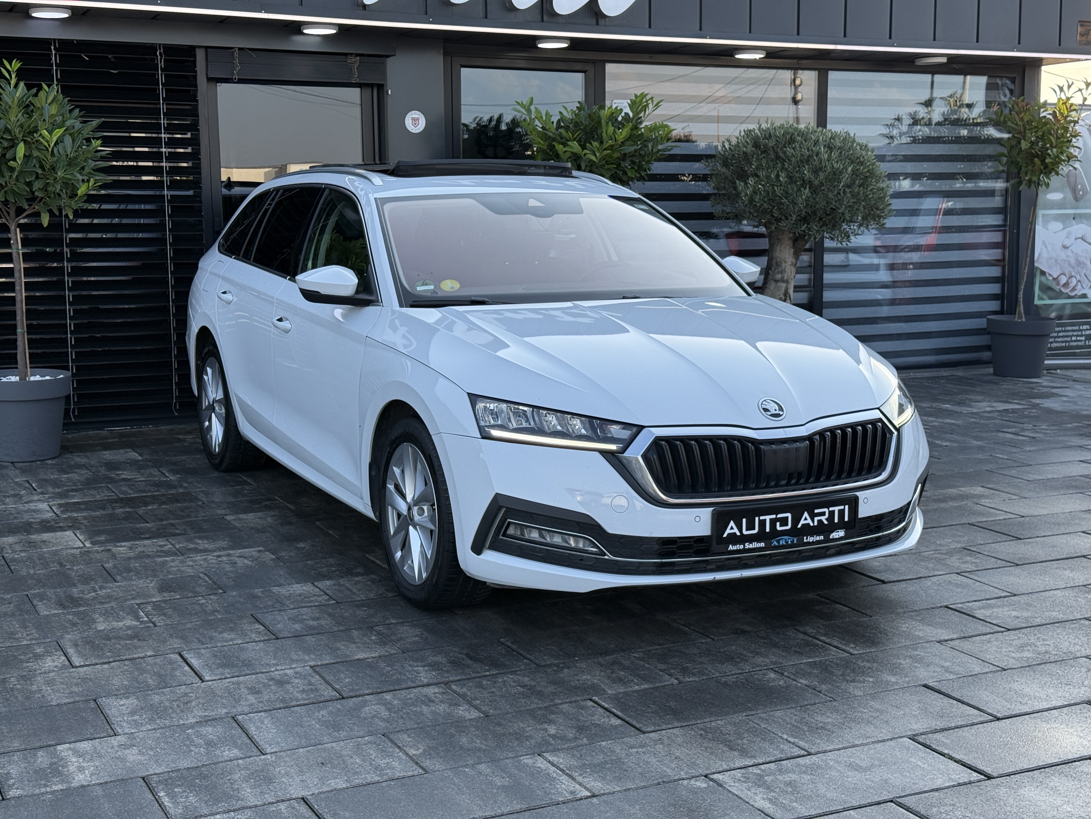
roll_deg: +0.2
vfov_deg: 30.3
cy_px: 410
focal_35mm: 48
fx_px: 1513
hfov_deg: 39.7
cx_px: 546
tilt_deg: -6.8
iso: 80
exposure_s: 1/1242
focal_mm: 6.76
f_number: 1.78
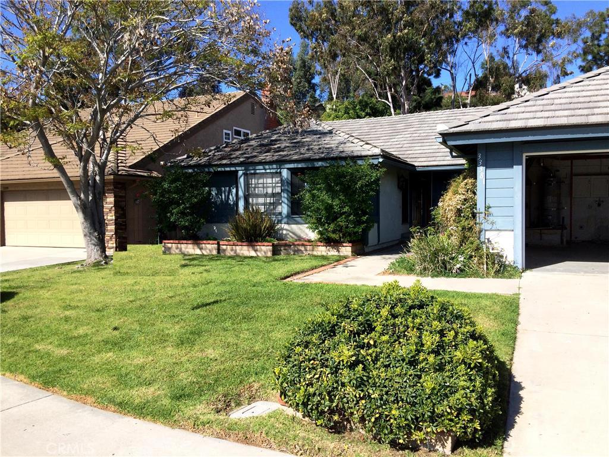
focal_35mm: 29
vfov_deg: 48.2
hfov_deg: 61.7
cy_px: 228
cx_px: 304
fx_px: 510
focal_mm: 4.15
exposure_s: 1/2053
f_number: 2.2
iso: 32
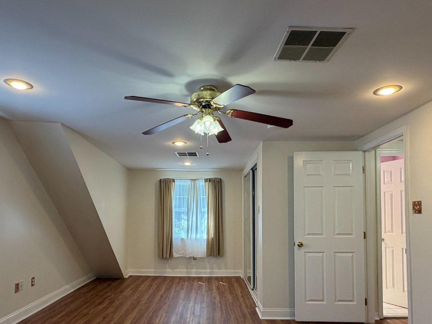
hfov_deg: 69.4
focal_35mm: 25
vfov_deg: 54.1
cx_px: 211
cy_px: 207
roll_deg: -0.7
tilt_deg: +1.8
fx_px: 312
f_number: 2.2
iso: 200
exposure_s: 1/120
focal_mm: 2.22
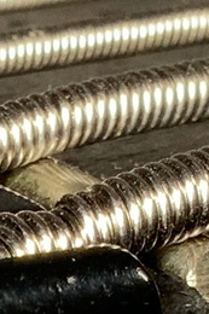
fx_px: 2590
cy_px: 594
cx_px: -95
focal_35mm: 297
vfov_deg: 6.7
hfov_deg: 4.6
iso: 32
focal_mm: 3
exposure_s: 1/104
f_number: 1.8
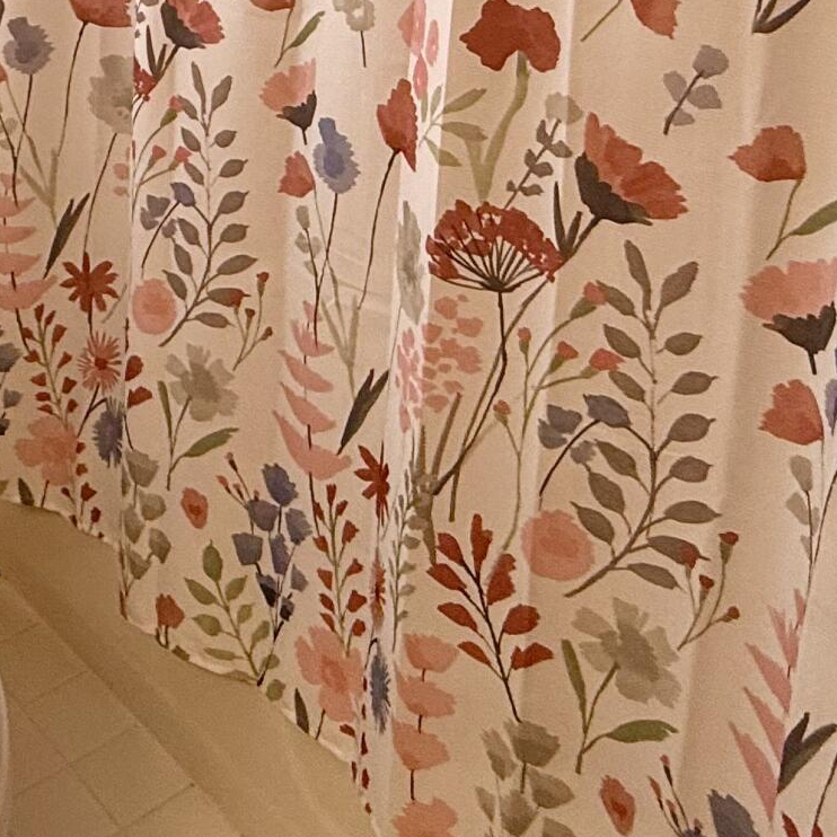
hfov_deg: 32.8
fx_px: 1368
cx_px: 135
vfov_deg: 29.3
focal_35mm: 50
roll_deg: -0.9
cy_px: -171
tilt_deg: -9.0
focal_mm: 2.22
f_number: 2.2
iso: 64
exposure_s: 1/120
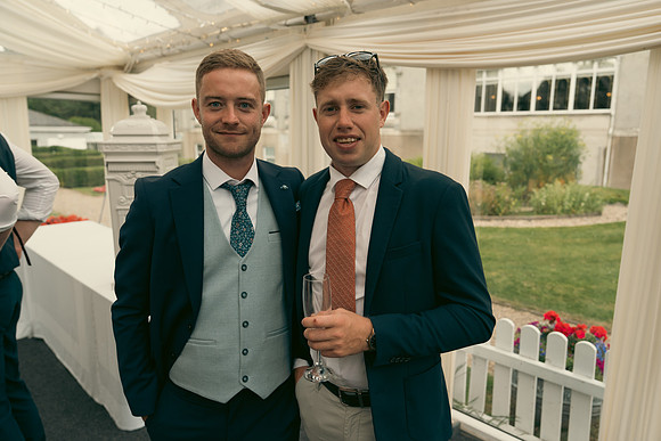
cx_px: 330
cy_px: 220
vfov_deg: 49.6
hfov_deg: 69.4
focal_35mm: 26
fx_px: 477
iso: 125
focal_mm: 26
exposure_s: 1/250
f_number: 3.5
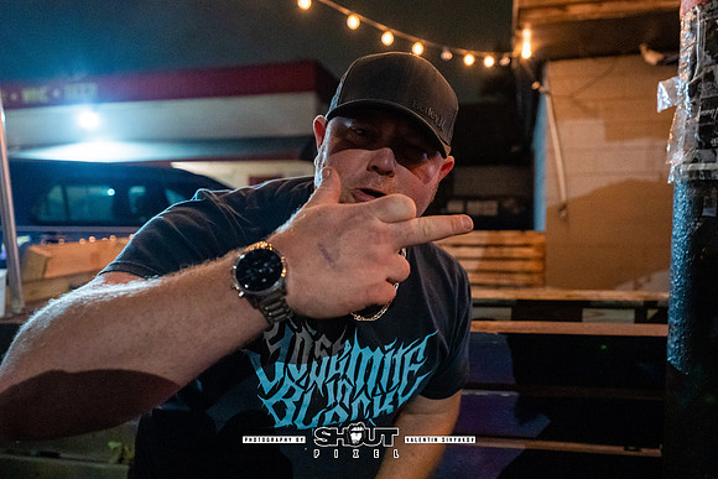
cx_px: 394
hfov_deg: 67.8
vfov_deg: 48.4
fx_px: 532
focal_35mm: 27
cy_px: 244
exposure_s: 1/125
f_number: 2.8
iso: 3200
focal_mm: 22.8
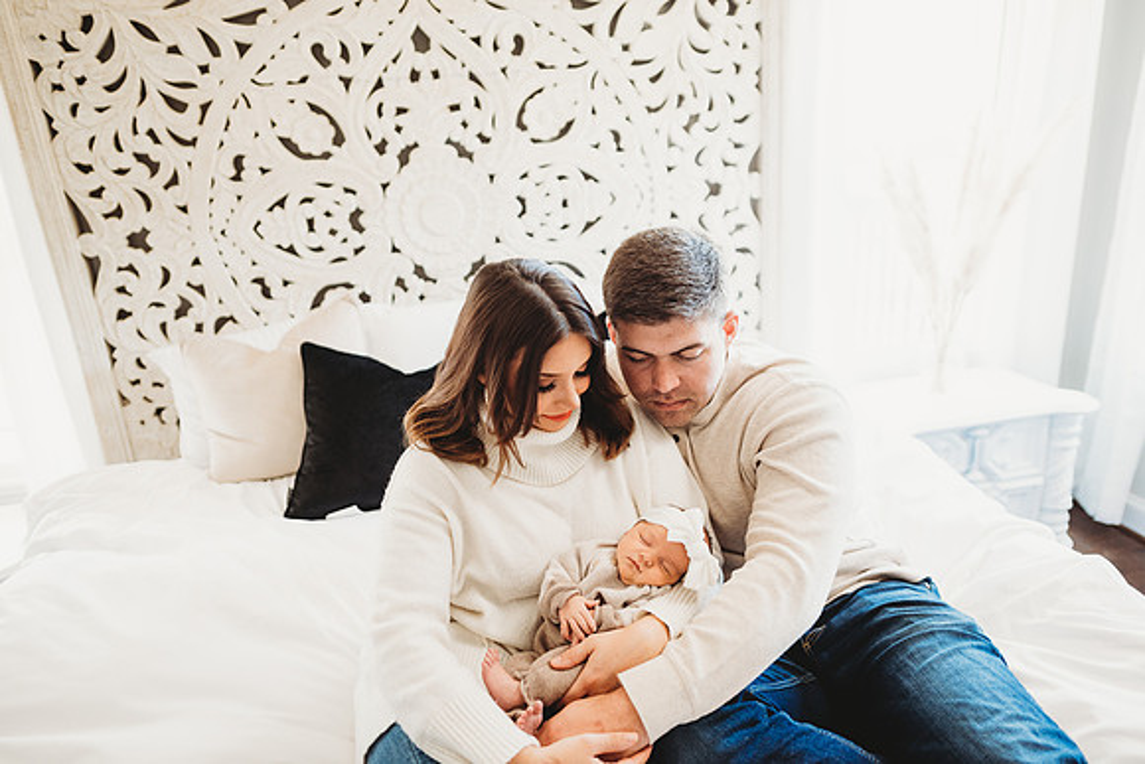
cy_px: 382
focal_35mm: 24
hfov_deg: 73.7
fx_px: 763
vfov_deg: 53.2
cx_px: 572
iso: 500
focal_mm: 24
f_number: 2
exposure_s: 1/100
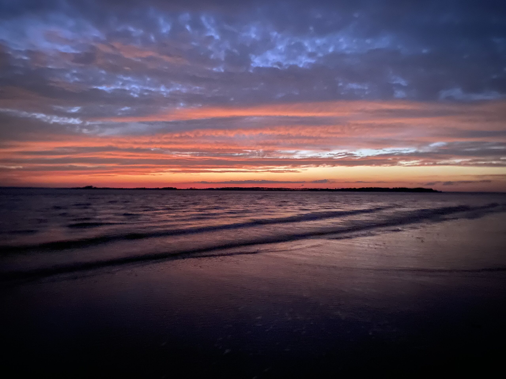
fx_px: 380
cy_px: 190
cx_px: 253
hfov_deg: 67.3
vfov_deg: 53.1
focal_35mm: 26
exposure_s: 1/2
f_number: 1.8
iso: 1000
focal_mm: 4.25
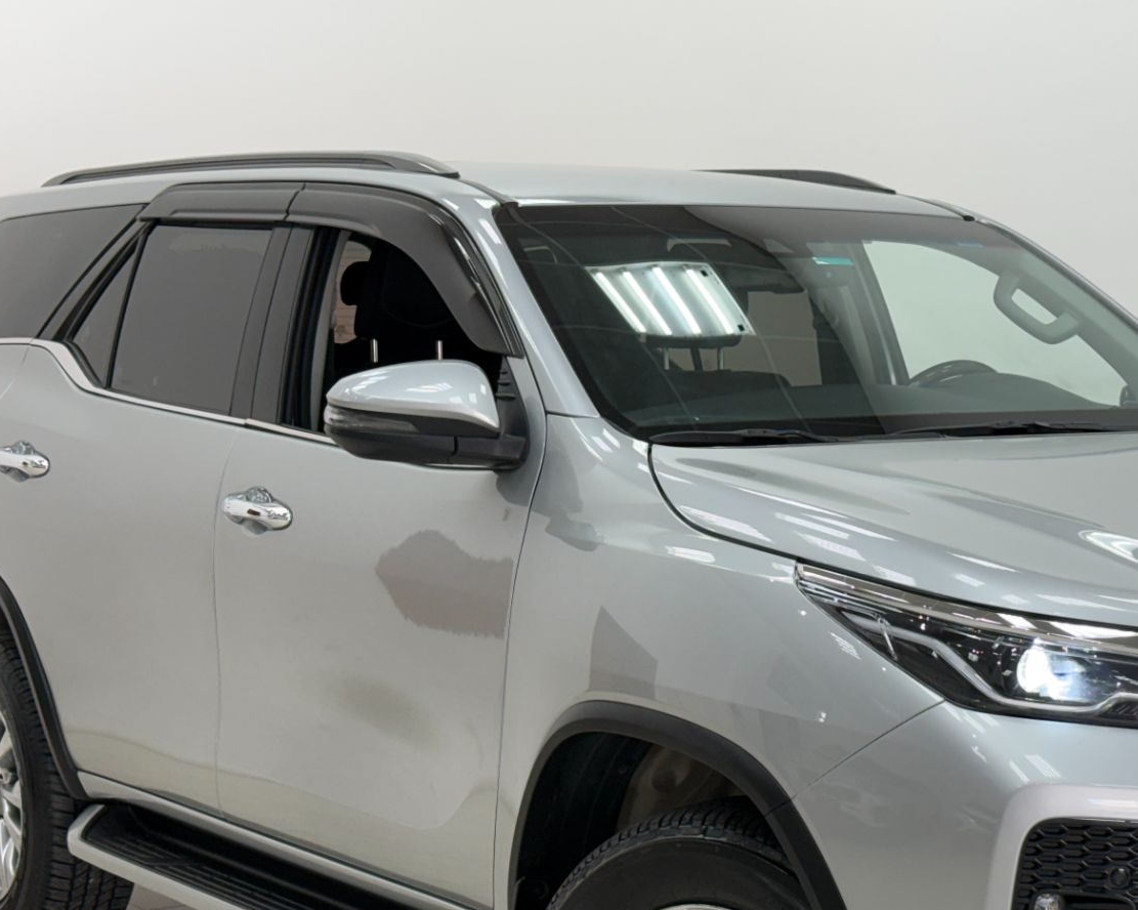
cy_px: 655
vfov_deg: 18.8
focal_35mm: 81
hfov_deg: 23.4
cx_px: 823
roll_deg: -0.4
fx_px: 2727
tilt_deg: -7.1
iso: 50
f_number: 1.78
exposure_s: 1/60
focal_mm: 6.76
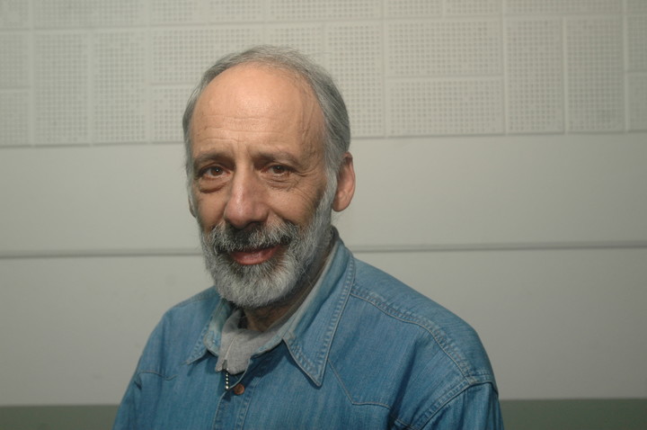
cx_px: 324
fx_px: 673
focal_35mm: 38
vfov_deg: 35.4
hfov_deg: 51.3
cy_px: 215
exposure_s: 1/60
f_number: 5
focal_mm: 25
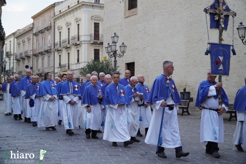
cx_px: 123
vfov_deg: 23.2
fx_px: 400
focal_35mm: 58
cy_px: 82
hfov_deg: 34.2
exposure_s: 1/320
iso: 2000
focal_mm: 39
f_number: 4
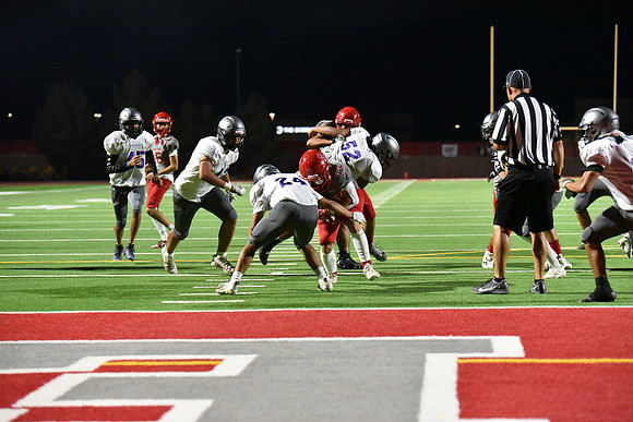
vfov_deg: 11.2
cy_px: 211
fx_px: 2146
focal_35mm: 122
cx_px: 316
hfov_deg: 16.8
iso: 12800
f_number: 2.8
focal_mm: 122
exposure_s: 1/1000
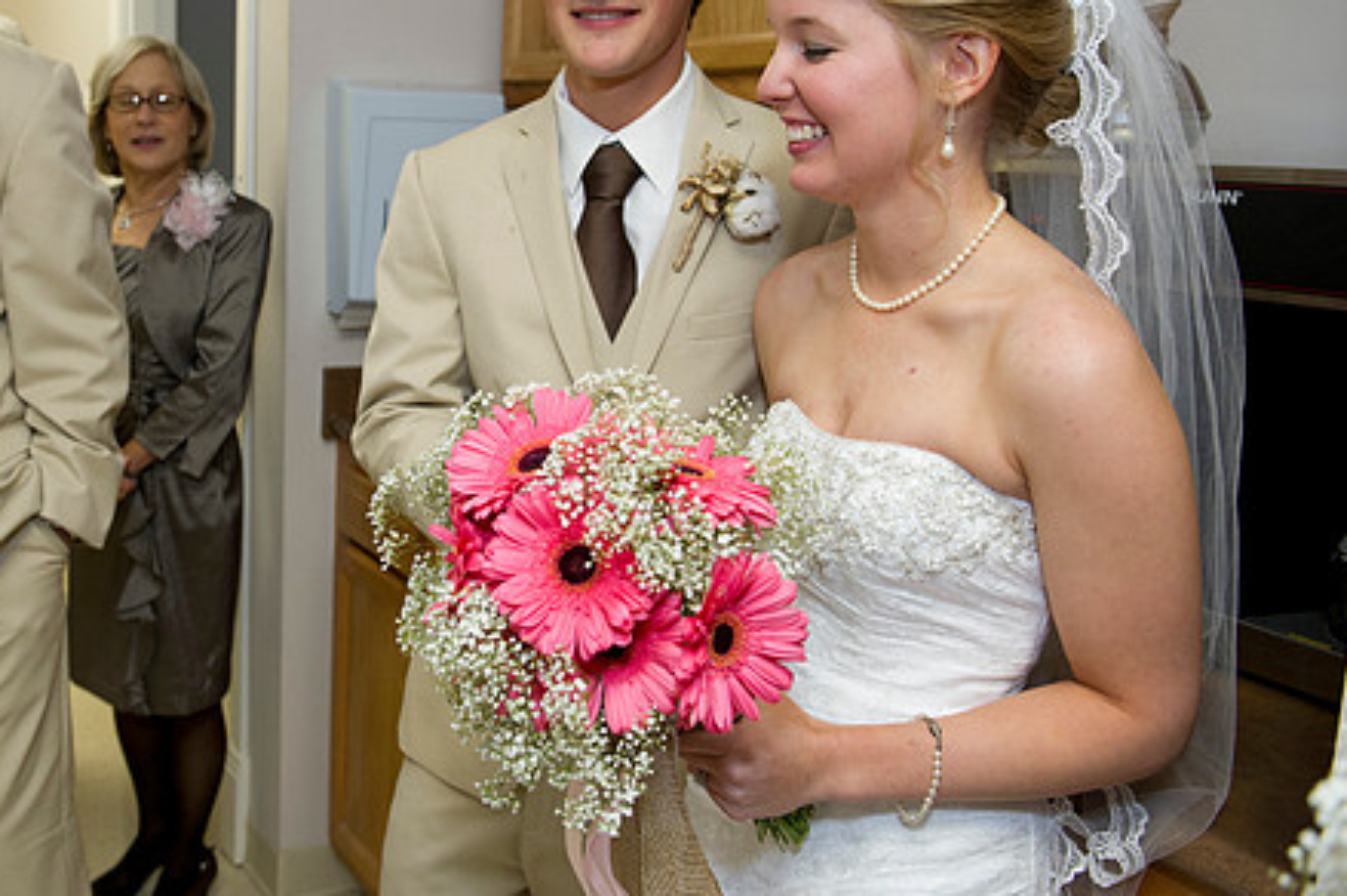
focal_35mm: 37
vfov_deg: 35.7
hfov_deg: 51.2
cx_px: 476
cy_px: 341
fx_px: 1383
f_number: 4.5
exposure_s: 1/125
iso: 1600
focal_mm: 28
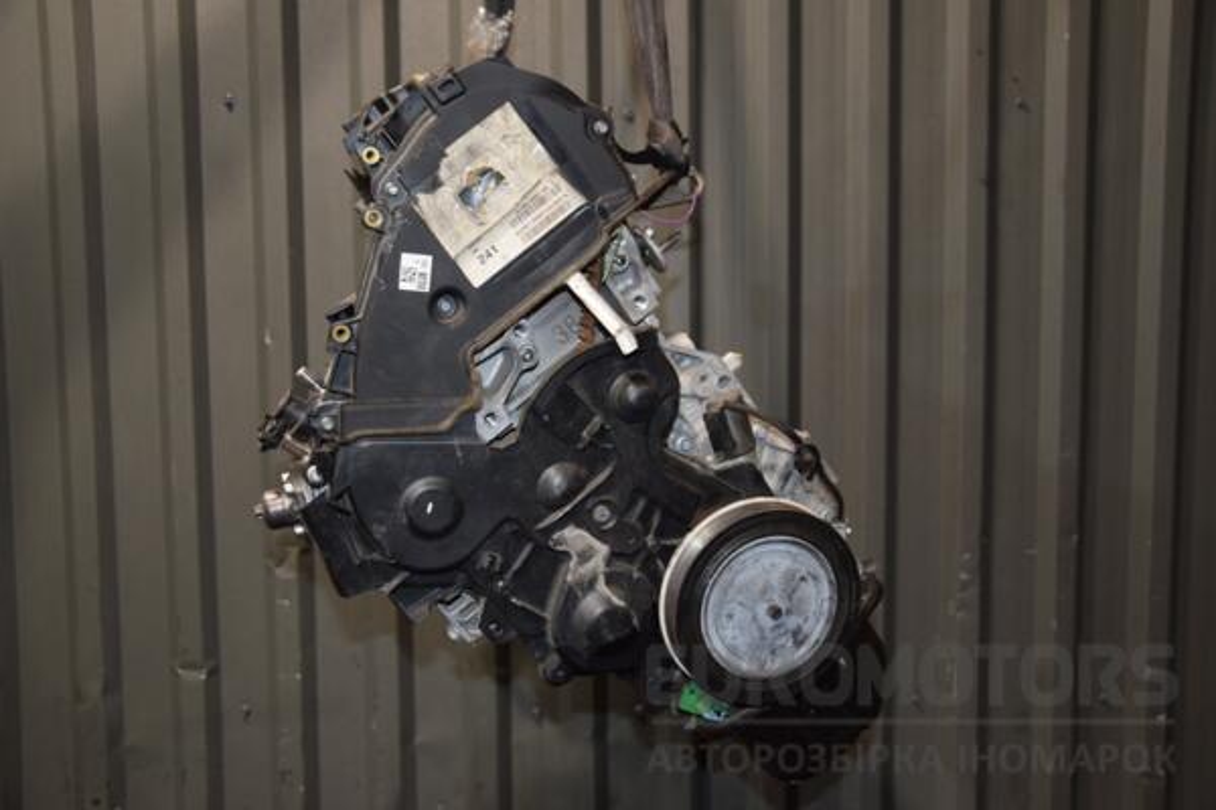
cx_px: 608
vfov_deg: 36.9
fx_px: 1216
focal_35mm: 36
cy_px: 405
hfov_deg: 53.1
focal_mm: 24
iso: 800
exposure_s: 1/60
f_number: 5
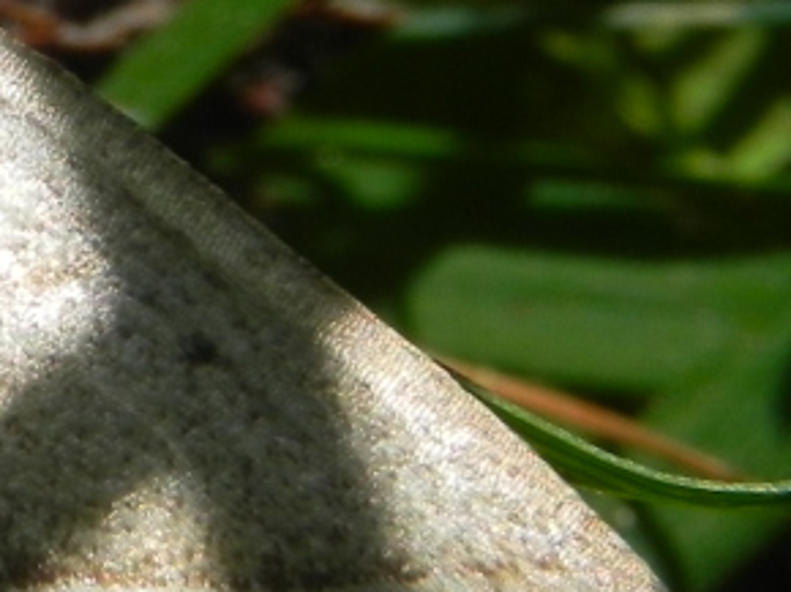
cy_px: 396
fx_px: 7671
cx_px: -559
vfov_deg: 4.4
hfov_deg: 5.8
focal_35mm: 336
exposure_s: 1/488
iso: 160
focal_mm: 16.9
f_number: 8
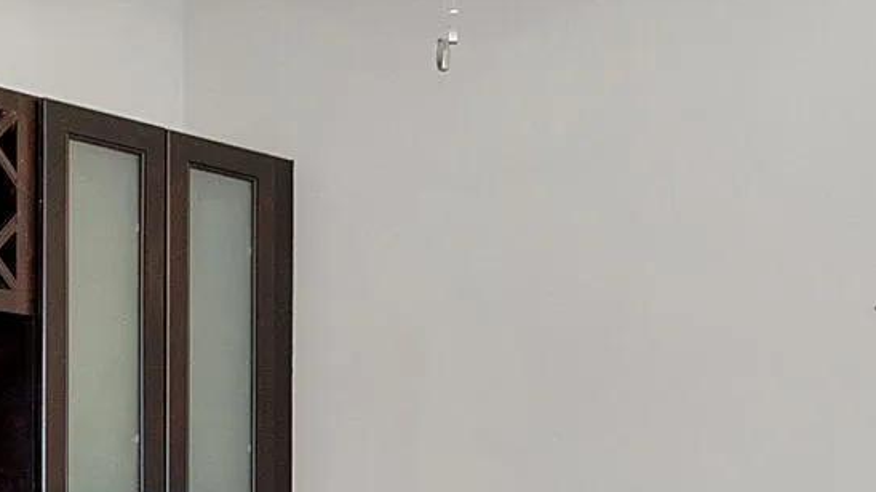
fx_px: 1997
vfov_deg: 13.6
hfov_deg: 24.5
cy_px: 595
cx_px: 214
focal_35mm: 86
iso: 640
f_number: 8
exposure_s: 1/20
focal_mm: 10
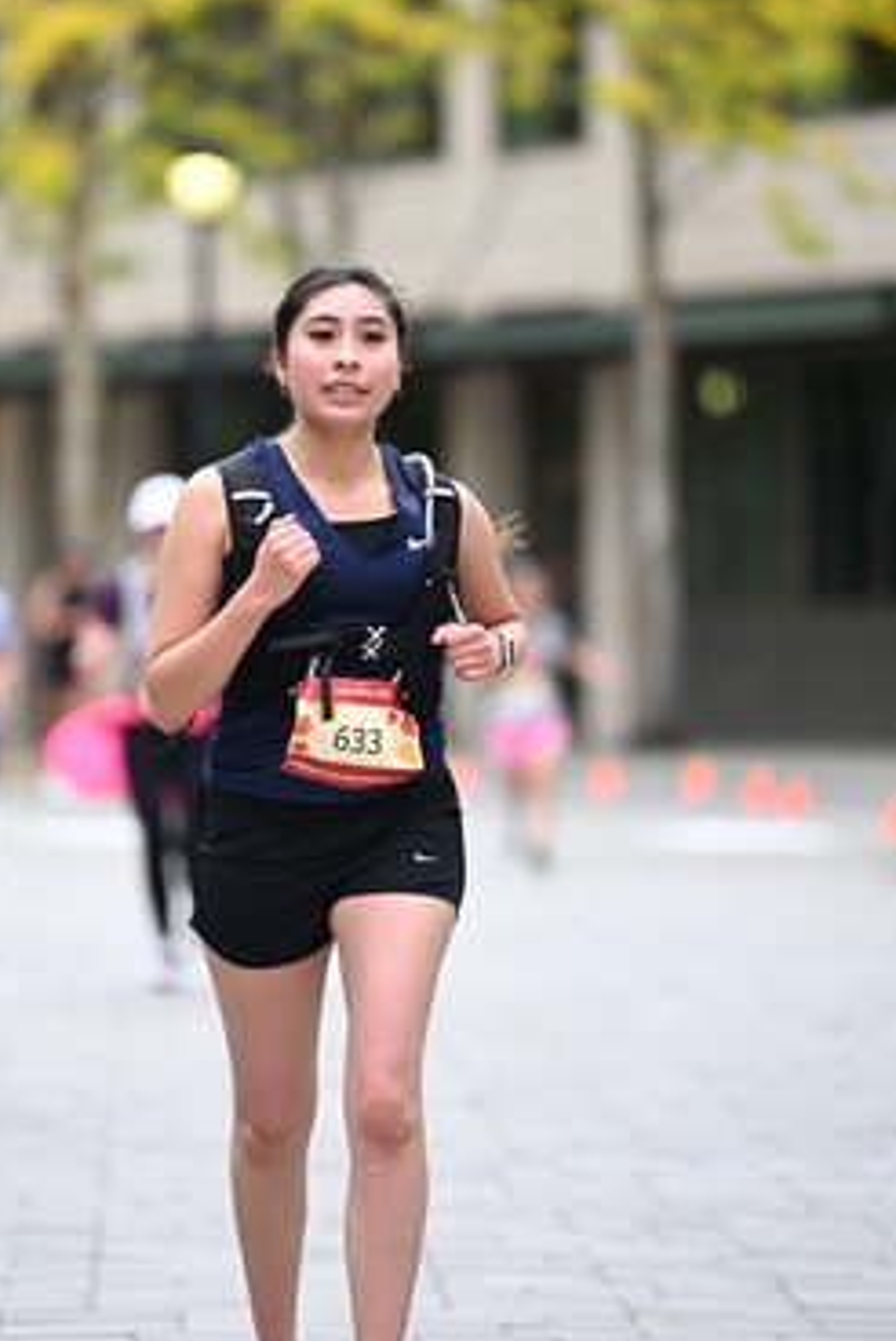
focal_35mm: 284
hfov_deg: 4.8
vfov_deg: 7.2
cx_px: 308
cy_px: 547
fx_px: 10582
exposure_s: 1/1600
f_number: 2.8
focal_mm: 190
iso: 640
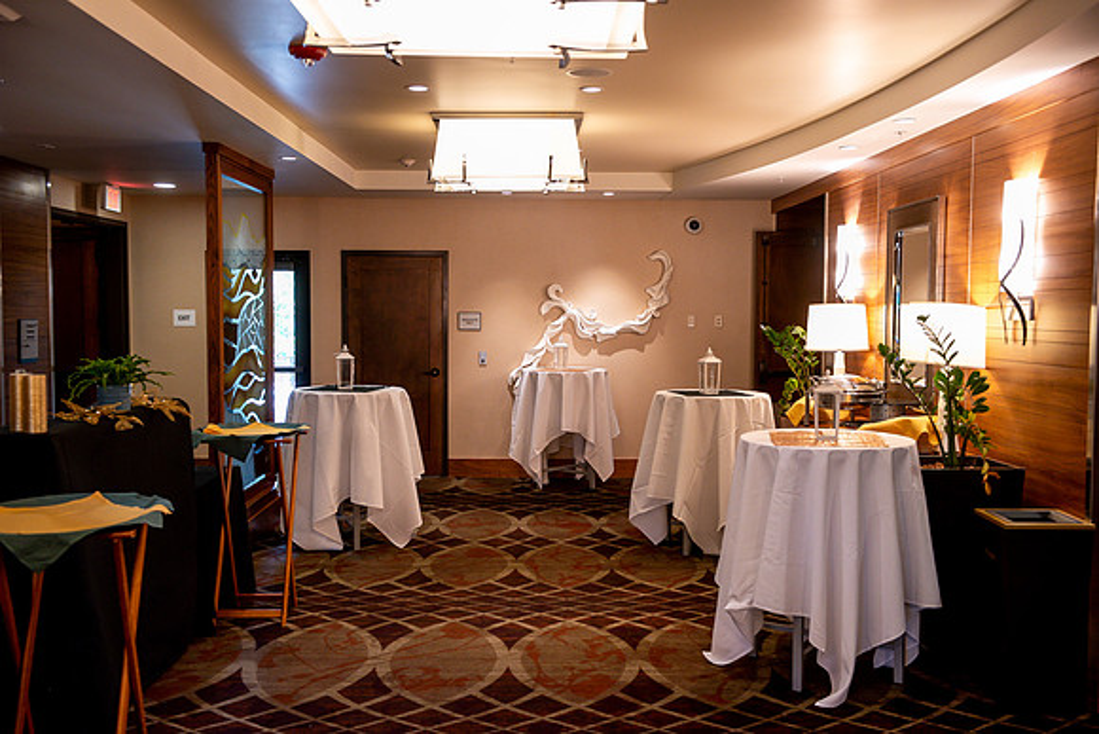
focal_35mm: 37
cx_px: 550
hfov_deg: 52.1
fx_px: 1124
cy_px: 367
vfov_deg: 36.1
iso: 1250
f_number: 4
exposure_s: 1/60
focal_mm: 36
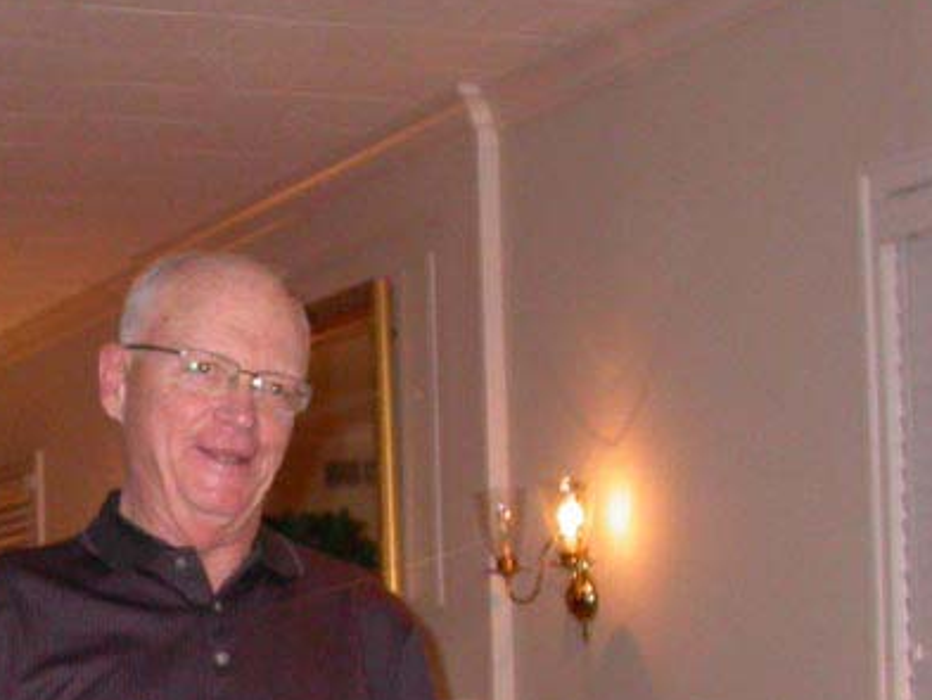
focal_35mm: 99
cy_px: 731
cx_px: 45
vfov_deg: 14.7
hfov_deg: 19.4
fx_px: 2666
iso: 200
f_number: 2.6
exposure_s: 1/60
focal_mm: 7.85
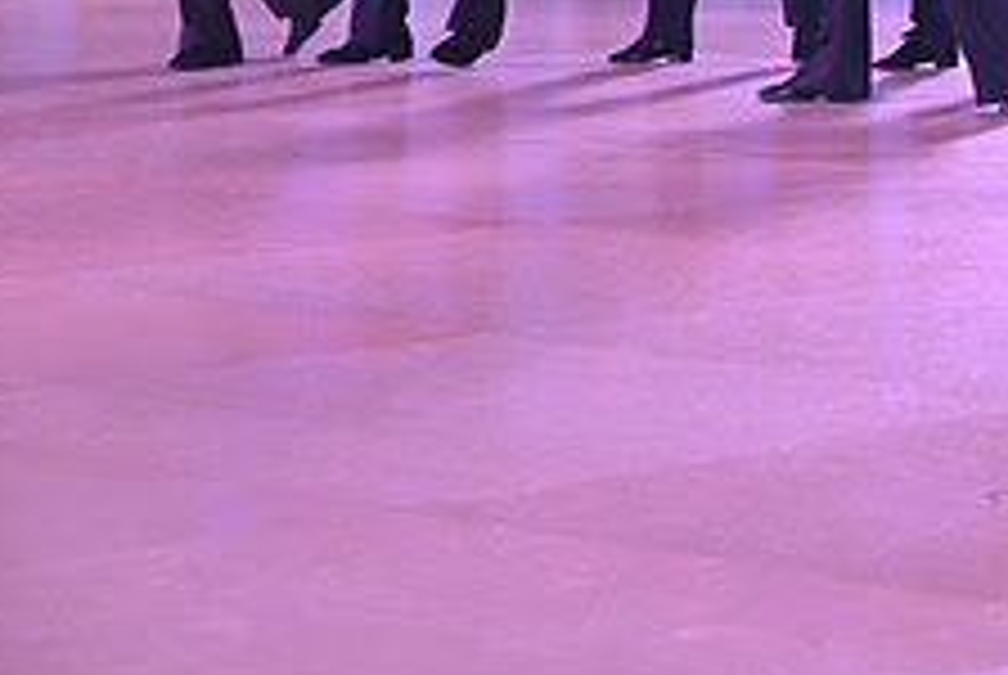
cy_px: -160
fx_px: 4205
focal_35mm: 150
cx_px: 1274
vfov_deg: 9.1
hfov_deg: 13.2
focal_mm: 58
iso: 3200
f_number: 5
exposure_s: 1/400
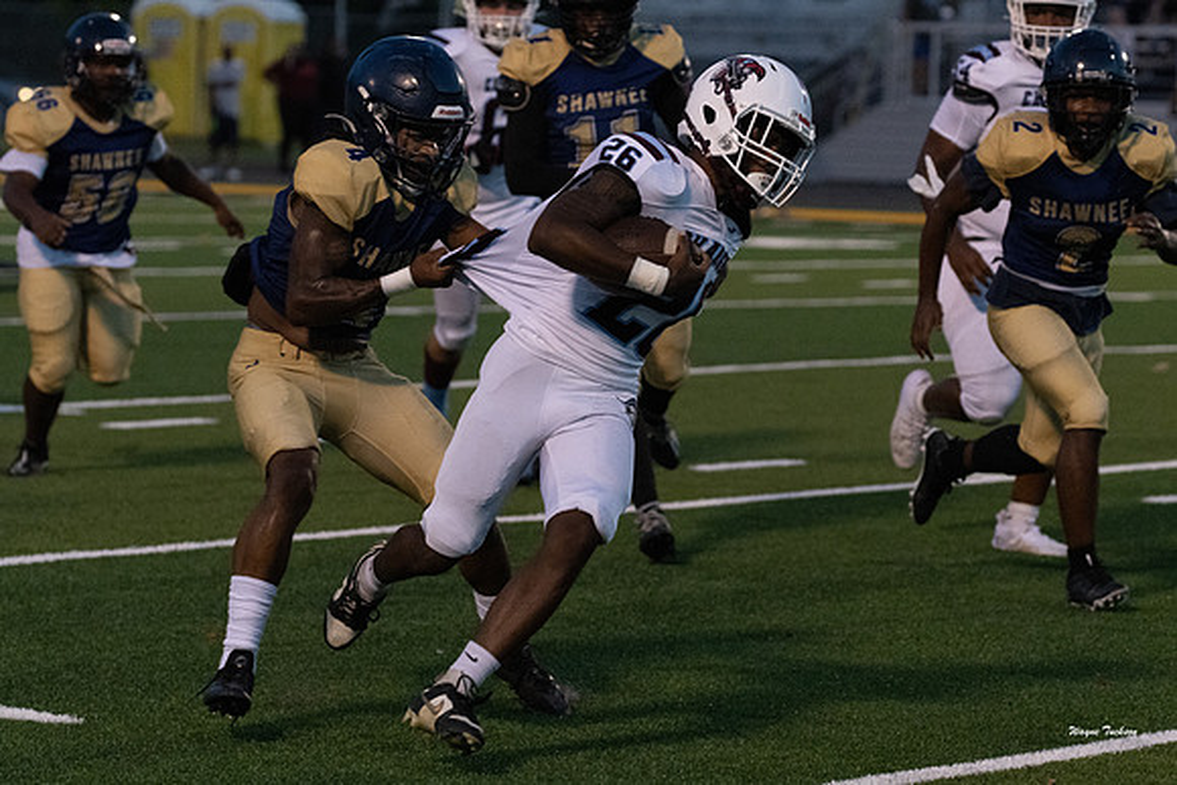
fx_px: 6097
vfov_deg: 7.4
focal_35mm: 186
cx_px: 543
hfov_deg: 11.0
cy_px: 390
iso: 10000
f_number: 5
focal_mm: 160
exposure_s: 1/1250
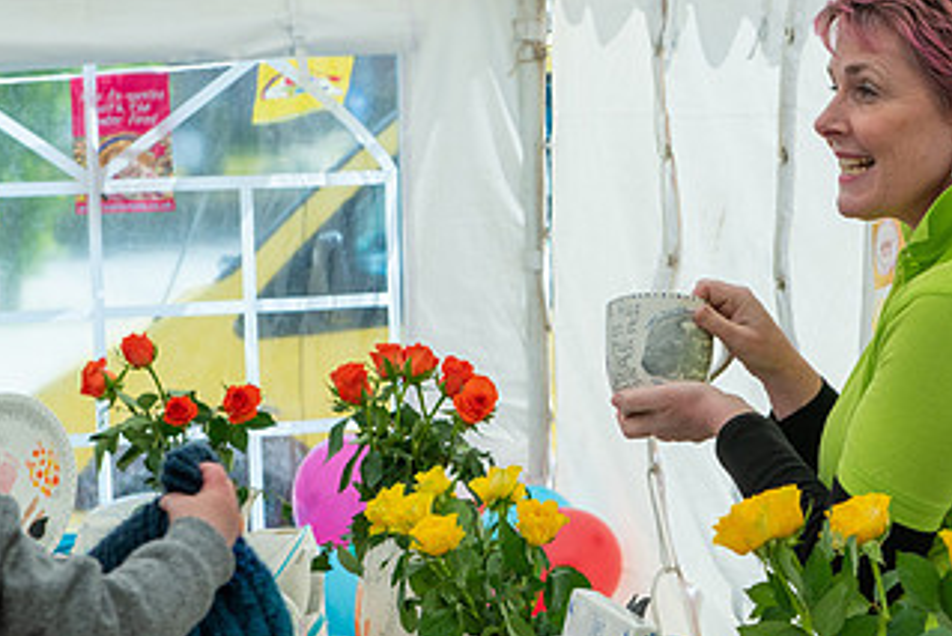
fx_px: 3386
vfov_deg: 10.7
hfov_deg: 15.9
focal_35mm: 128
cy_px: 348
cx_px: 807
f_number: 8
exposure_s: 1/320
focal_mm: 70
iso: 180
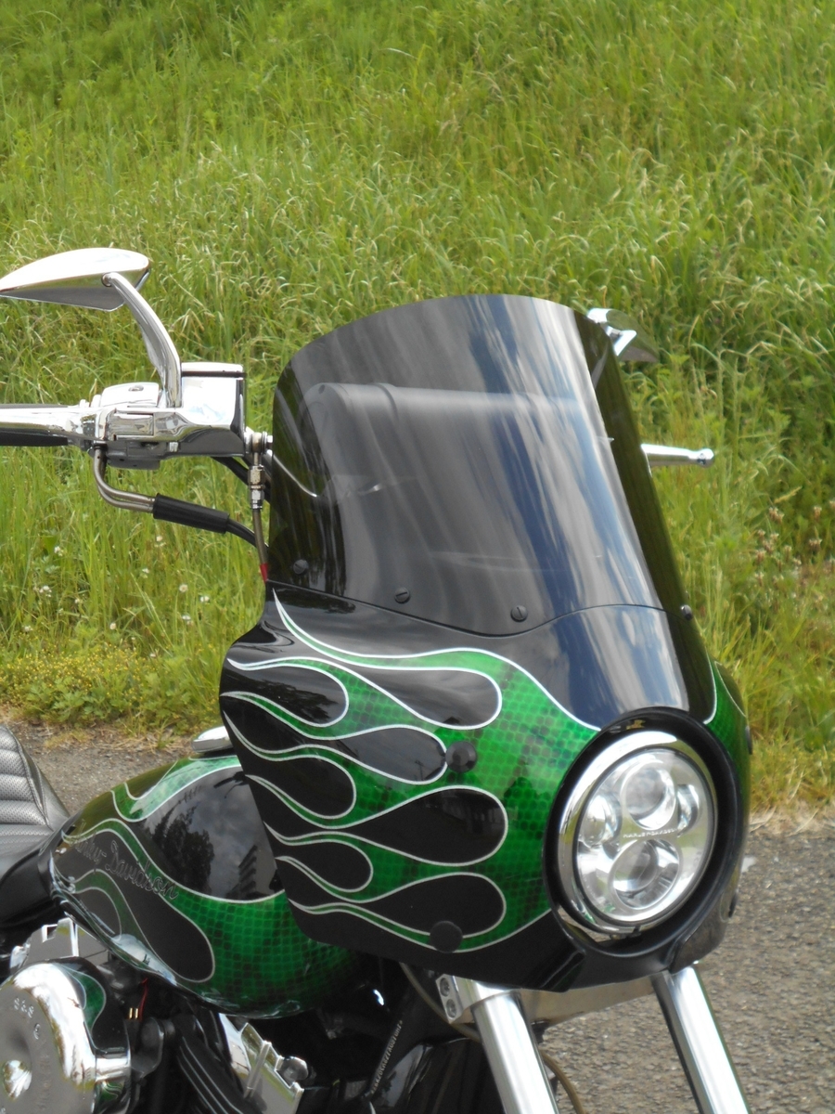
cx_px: 418
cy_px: 557
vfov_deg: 29.4
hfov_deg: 22.3
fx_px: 2123
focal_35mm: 66
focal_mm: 11.6
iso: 180
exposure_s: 1/250
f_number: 5.3
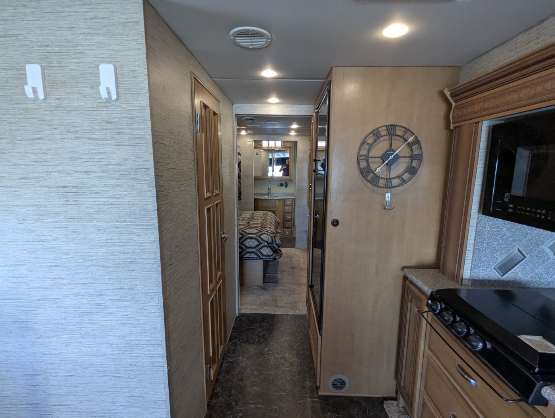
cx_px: 278
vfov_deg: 78.2
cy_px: 209
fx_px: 257
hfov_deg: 94.4
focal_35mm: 16
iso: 266
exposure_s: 1/83.2
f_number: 2.2
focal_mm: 2.35
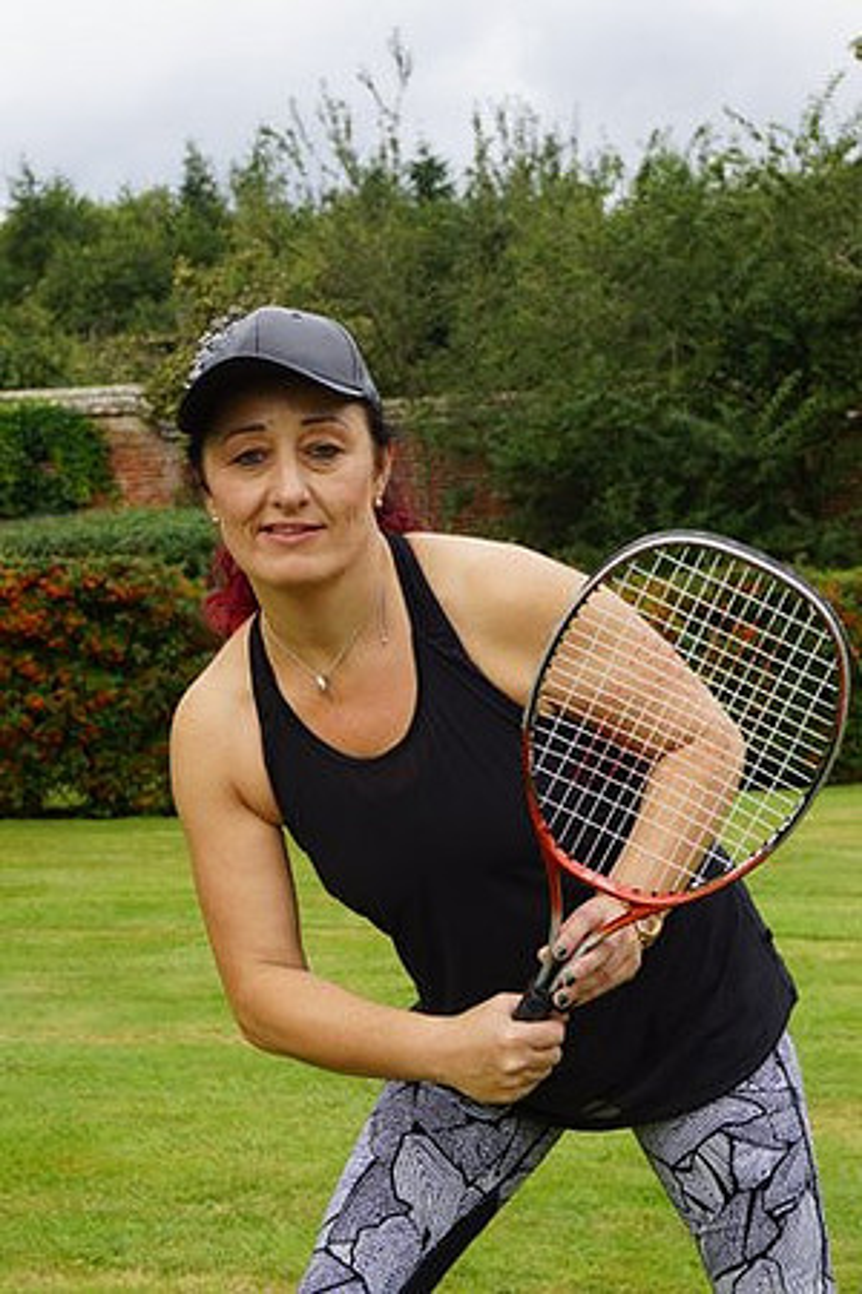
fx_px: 2155
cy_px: 647
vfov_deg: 33.4
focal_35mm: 60
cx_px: 431
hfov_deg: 22.6
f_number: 6.3
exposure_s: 1/160
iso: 100
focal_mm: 40
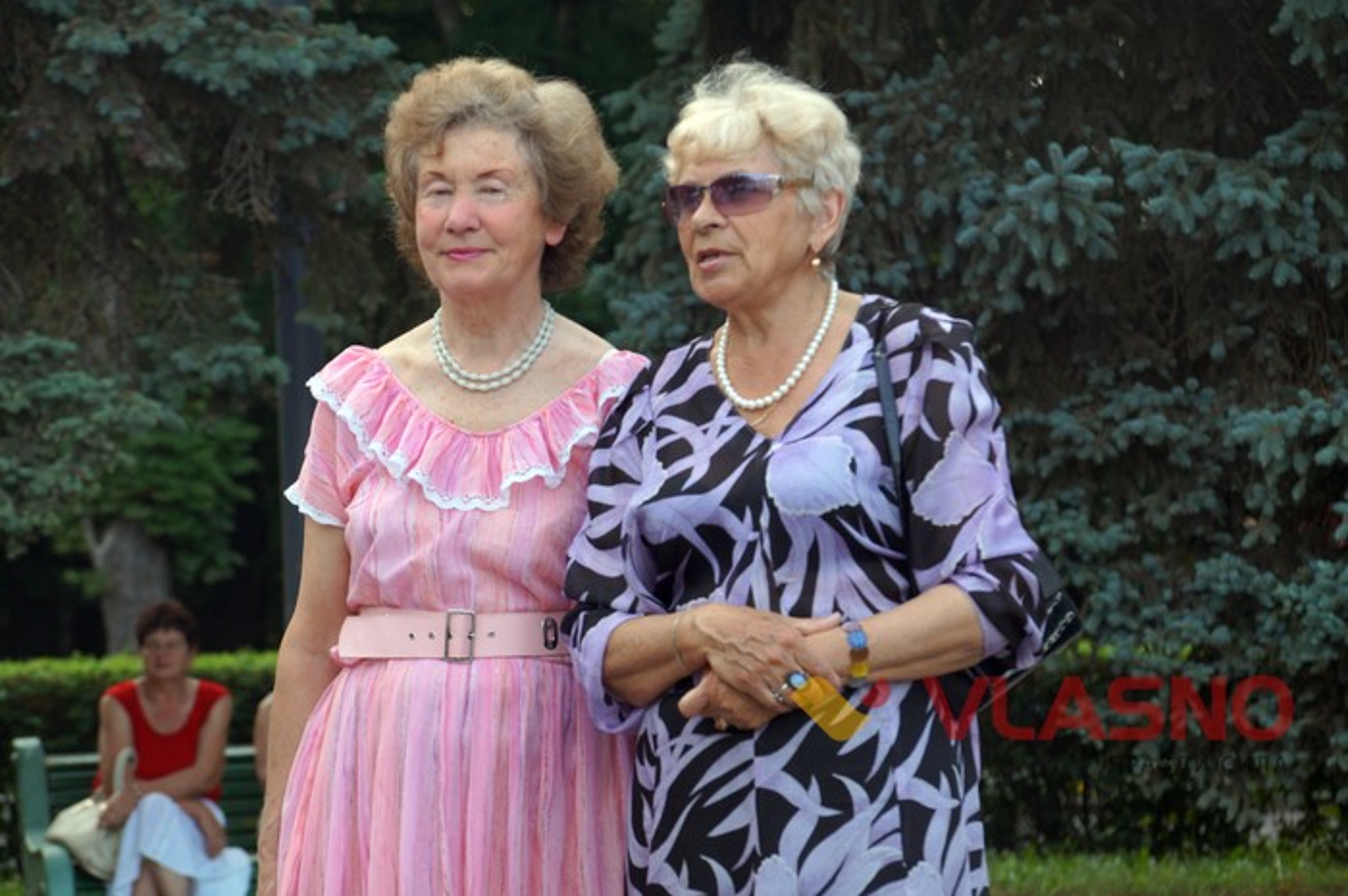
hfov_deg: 15.2
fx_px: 5049
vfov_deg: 10.1
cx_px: 674
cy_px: 448
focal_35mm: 135
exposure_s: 1/160
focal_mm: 90
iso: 250
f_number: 5.6
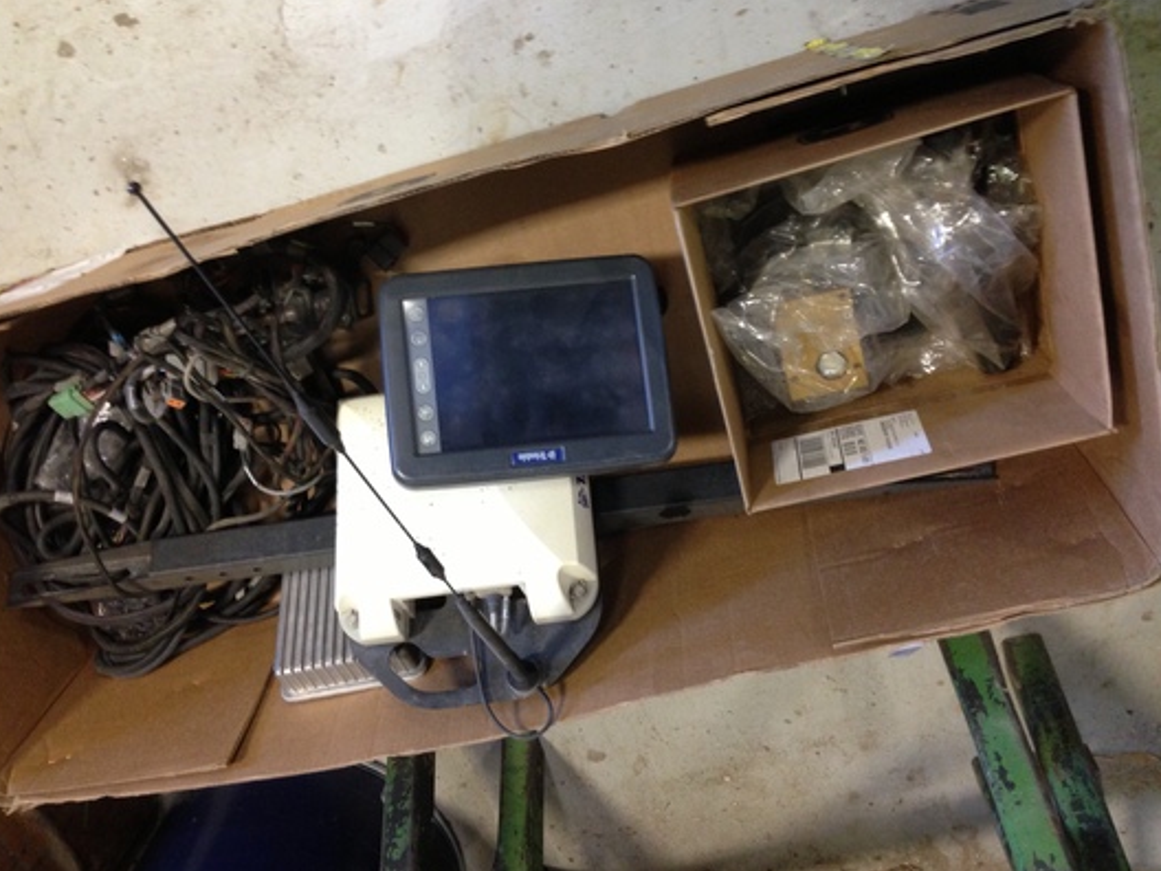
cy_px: 431
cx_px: 565
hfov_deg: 54.0
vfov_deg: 41.8
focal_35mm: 34
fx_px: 1140
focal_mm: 4.13
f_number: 2.4
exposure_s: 1/20
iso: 250
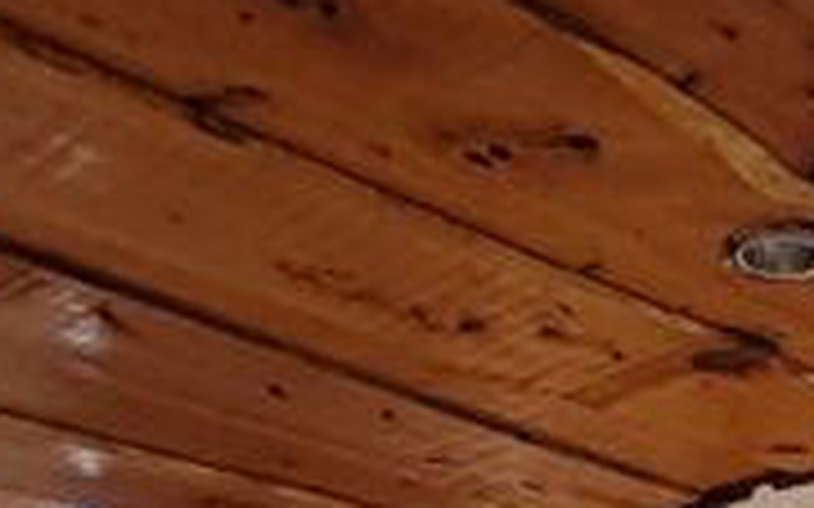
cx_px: 1016
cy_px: 1272
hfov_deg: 25.3
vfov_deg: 13.0
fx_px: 1597
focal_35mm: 72
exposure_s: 1/33
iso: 125
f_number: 2.2
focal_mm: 1.96
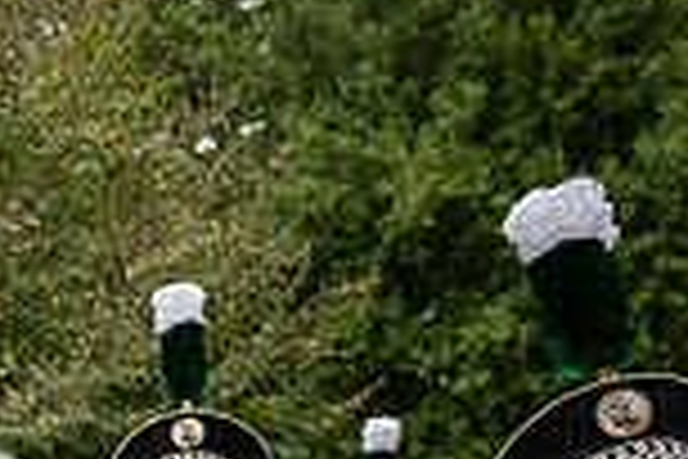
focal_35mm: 91
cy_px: 659
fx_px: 1739
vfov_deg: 14.2
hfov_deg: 19.9
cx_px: -292
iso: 640
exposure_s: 1/1600
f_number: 4
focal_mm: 24
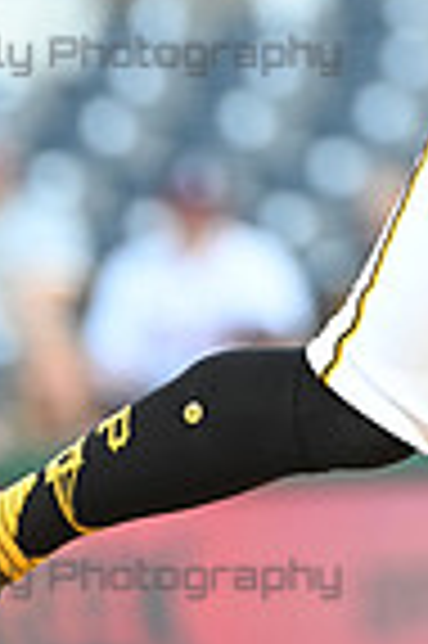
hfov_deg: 0.8
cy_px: -95
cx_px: 514
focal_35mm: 1621
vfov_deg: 1.3
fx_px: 28976
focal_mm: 400
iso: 2500
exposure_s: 1/1600
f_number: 4
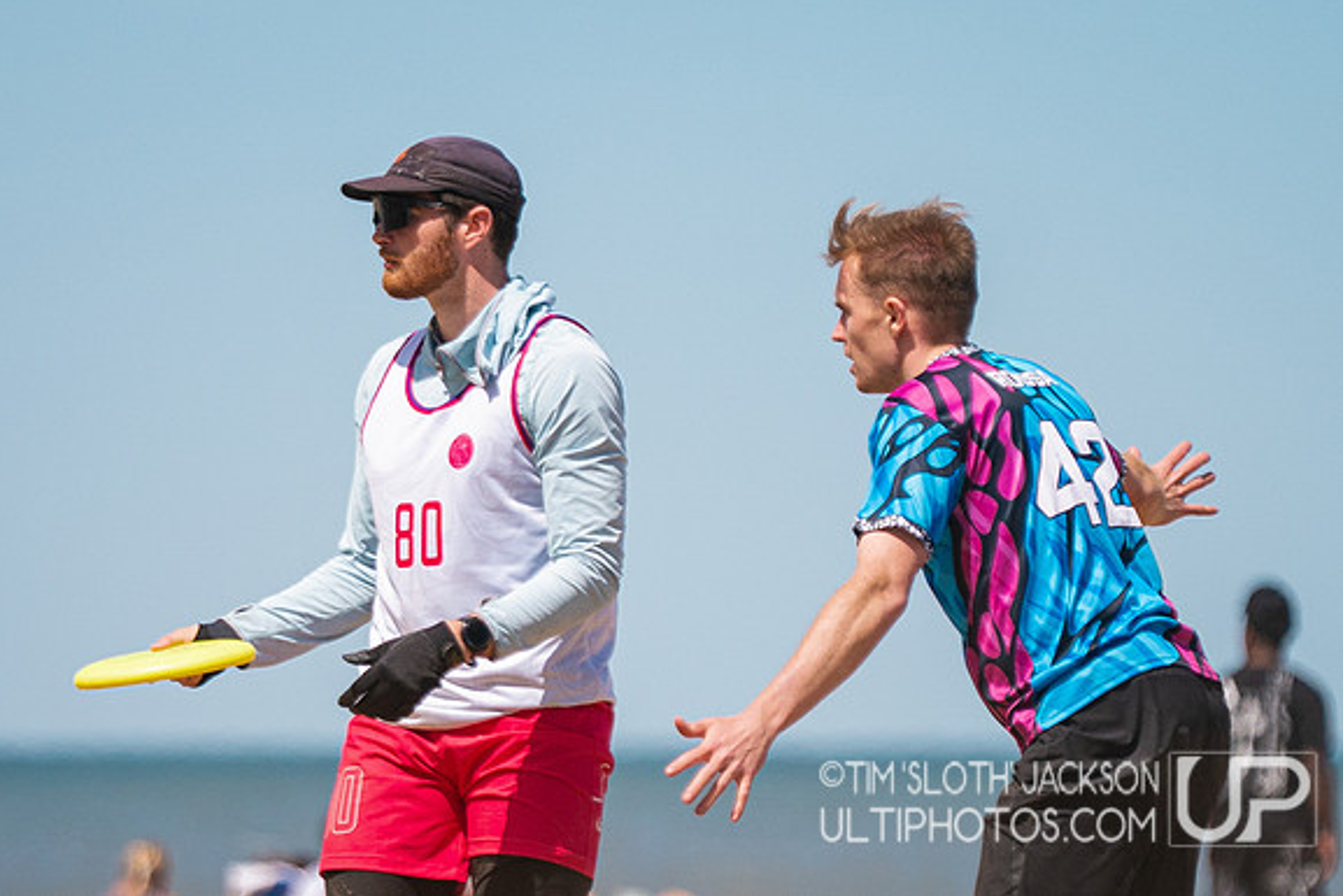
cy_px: 602
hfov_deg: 4.2
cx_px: 622
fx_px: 18209
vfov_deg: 2.8
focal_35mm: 488
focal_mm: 200
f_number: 2.8
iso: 400
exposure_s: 1/8000
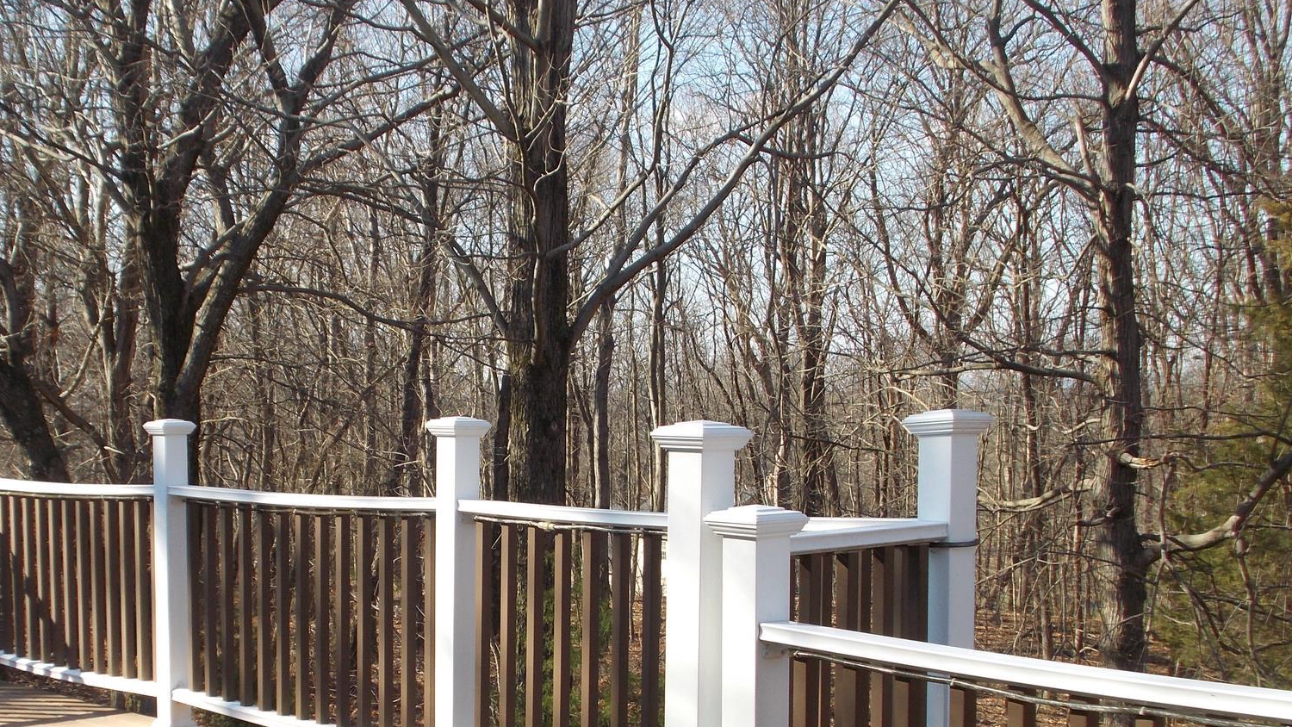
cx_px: 519
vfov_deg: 20.6
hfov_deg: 35.9
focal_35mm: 58
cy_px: 544
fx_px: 1987
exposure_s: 1/200
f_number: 3.9
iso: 80
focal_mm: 6.9
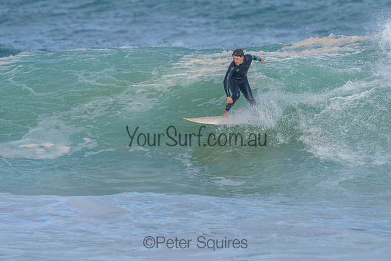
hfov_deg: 3.4
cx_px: 204
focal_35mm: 613
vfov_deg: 2.2
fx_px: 6654
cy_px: 113
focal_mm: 500
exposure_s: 1/2000
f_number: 5.6
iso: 360
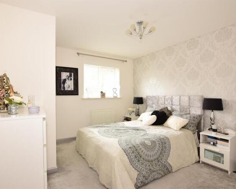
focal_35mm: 17
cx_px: 110
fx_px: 119
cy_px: 94
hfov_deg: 89.5
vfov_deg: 76.9
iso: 200
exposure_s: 1/15
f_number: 5
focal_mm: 10
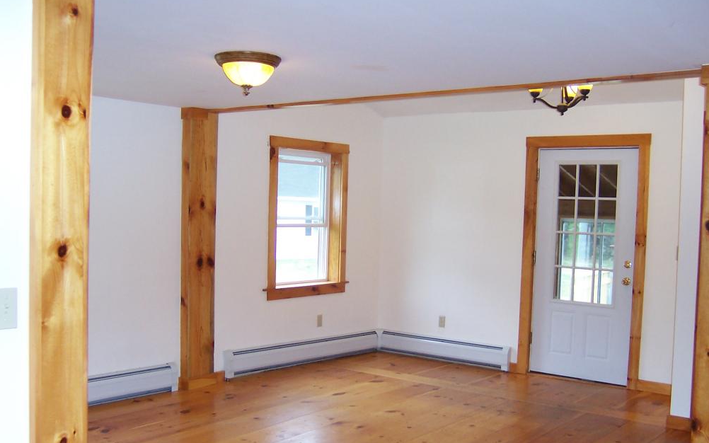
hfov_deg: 50.4
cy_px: 241
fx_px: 753
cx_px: 361
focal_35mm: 39
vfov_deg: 32.7
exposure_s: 1/60
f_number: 2.8
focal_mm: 5.6
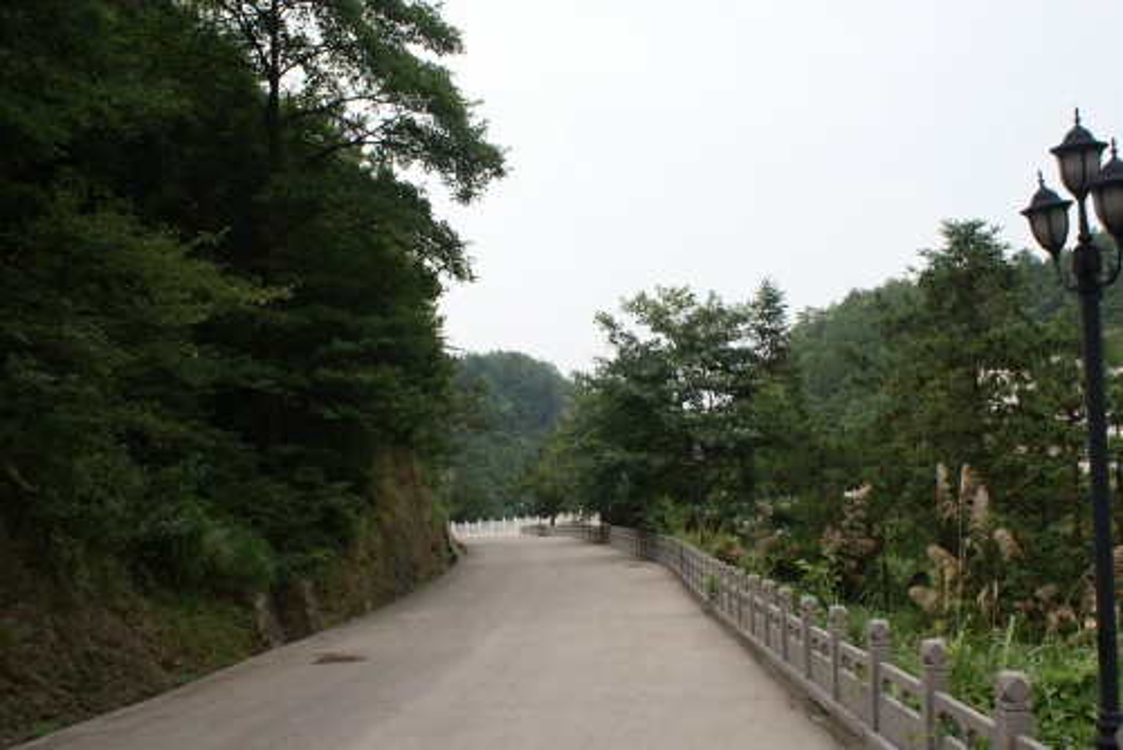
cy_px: 375
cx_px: 562
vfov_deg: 40.0
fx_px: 1030
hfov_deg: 57.2
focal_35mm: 33
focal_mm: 22
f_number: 9
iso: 100
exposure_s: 1/80
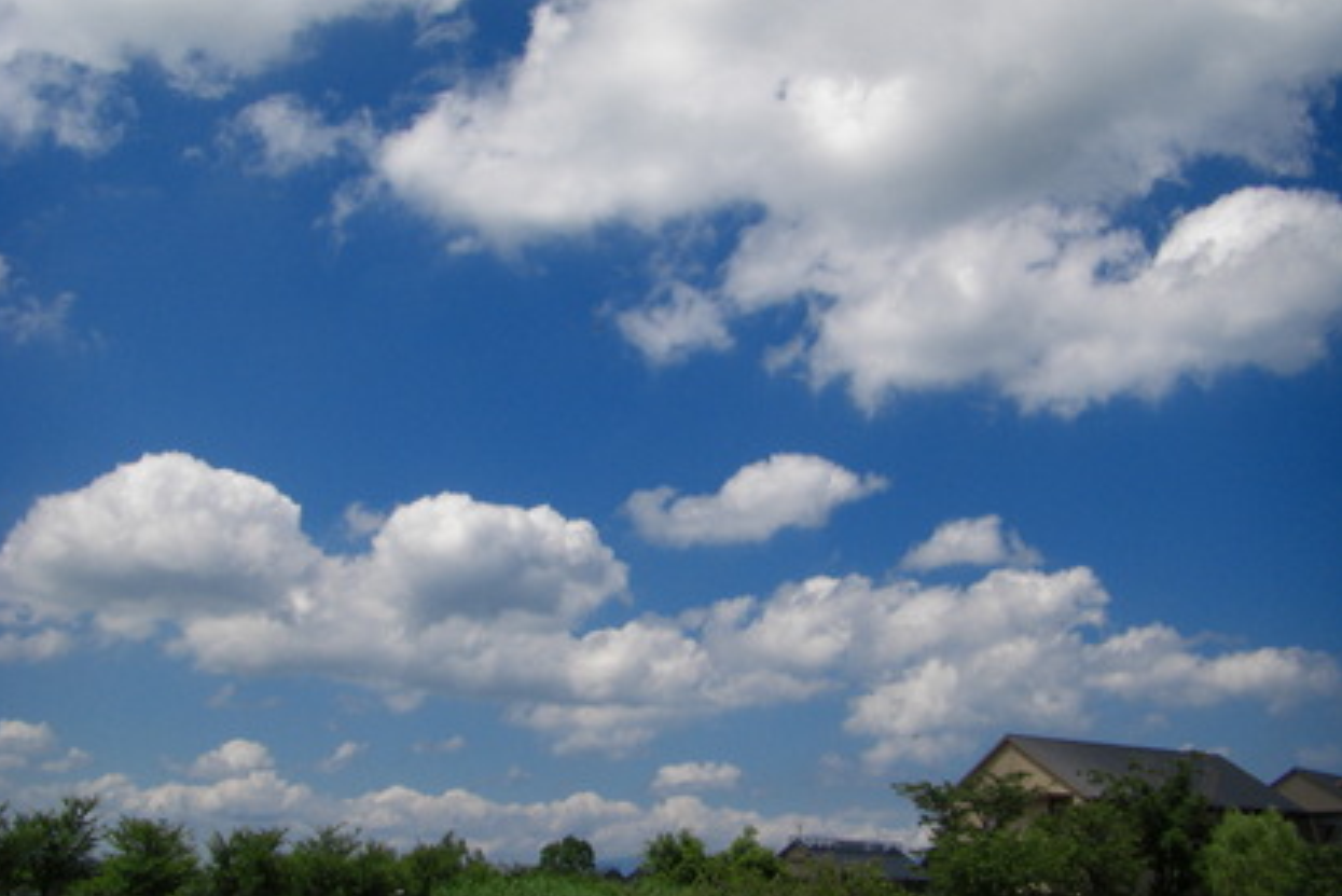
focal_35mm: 40
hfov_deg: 48.4
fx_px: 1492
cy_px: 429
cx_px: 669
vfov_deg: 33.4
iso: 64
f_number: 4.6
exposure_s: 1/500
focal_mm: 6.3
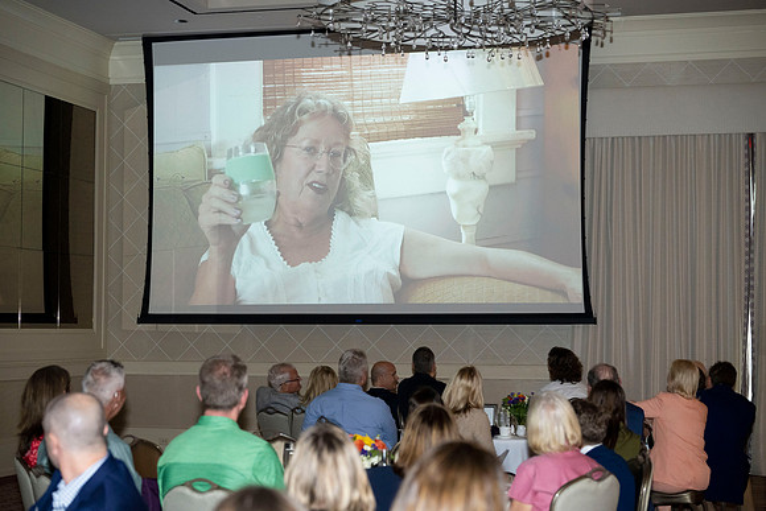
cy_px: 256
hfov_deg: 31.0
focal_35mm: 65
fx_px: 1383
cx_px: 383
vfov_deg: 20.9
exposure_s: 1/200
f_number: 4
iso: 2500
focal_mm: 65
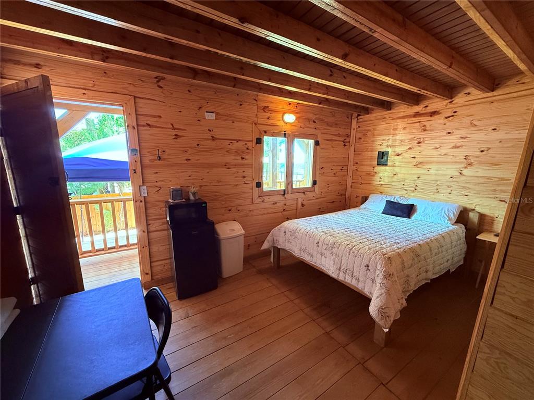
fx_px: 216
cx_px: 267
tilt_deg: -10.0
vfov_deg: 85.7
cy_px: 200
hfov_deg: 102.1
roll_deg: -0.4
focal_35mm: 14
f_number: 2.2
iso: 500
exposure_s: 1/60
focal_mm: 2.22
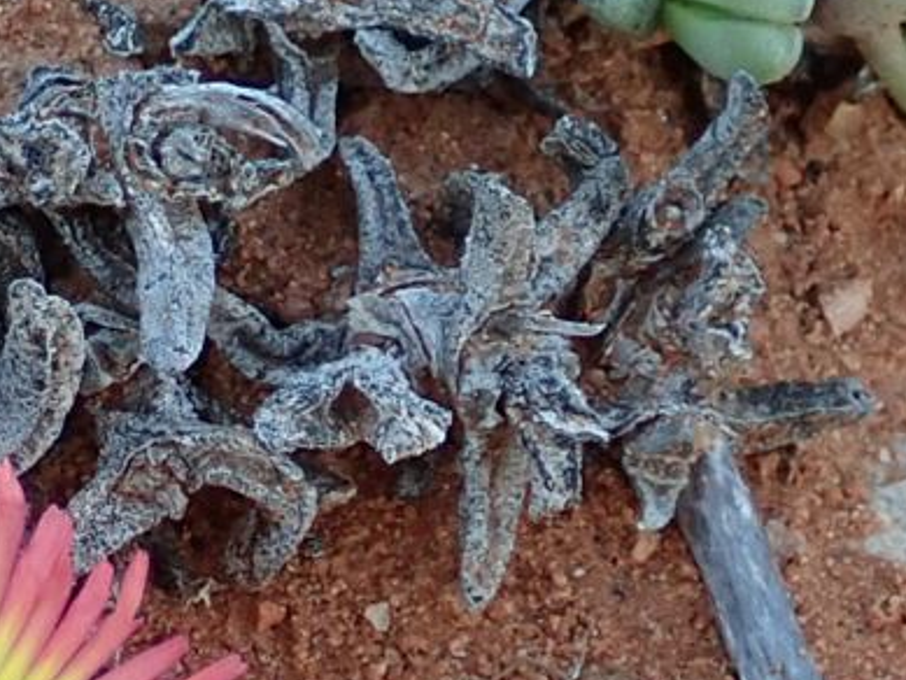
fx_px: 4713
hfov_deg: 10.9
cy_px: 782
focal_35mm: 180
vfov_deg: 8.2
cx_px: 79
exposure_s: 1/60
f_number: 2.6
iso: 125
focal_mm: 6.42
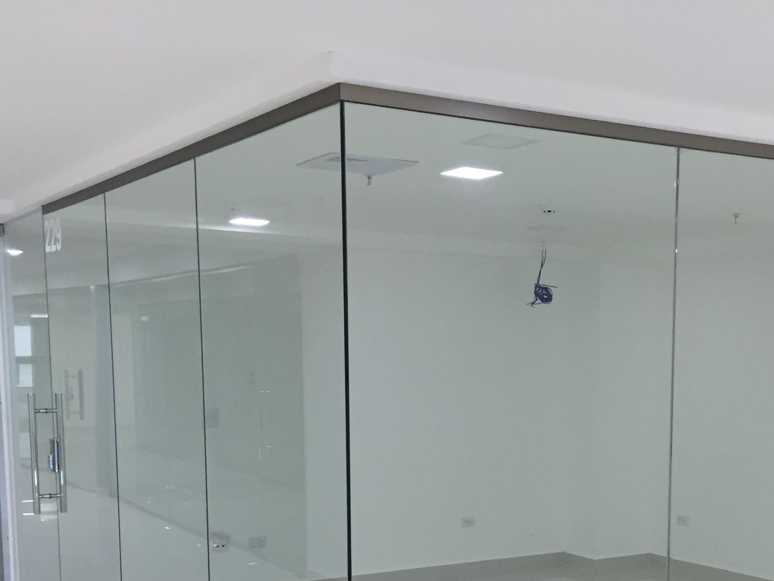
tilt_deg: -7.7
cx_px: 510
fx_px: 1118
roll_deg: -1.7
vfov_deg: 28.2
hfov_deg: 37.8
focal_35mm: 50
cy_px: 499
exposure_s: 1/30
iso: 64
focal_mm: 4.15
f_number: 2.2
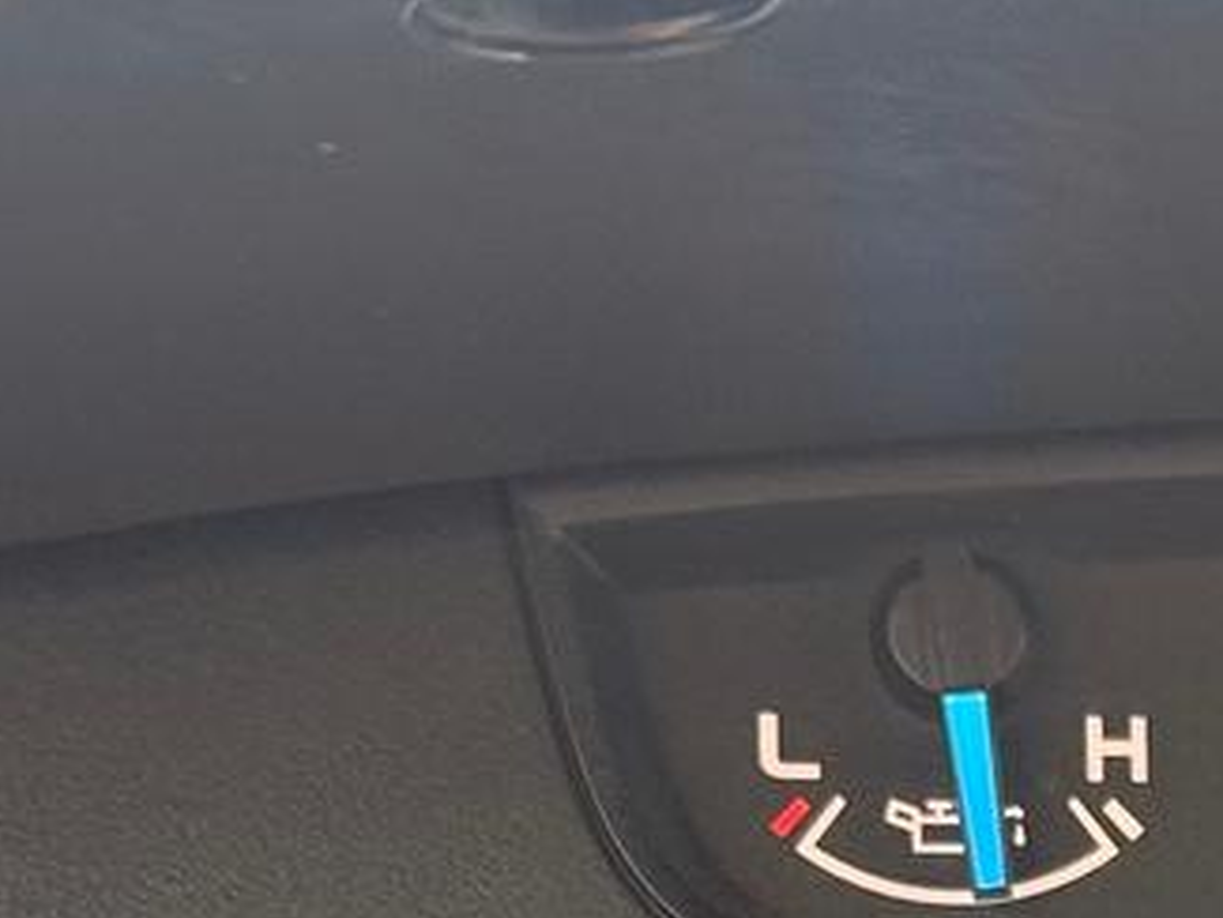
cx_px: 1893
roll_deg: -3.2
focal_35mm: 189
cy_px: 1497
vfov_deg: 7.7
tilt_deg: -20.1
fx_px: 6680
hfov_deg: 10.1
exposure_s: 1/209
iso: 160
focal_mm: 6.76
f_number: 1.78
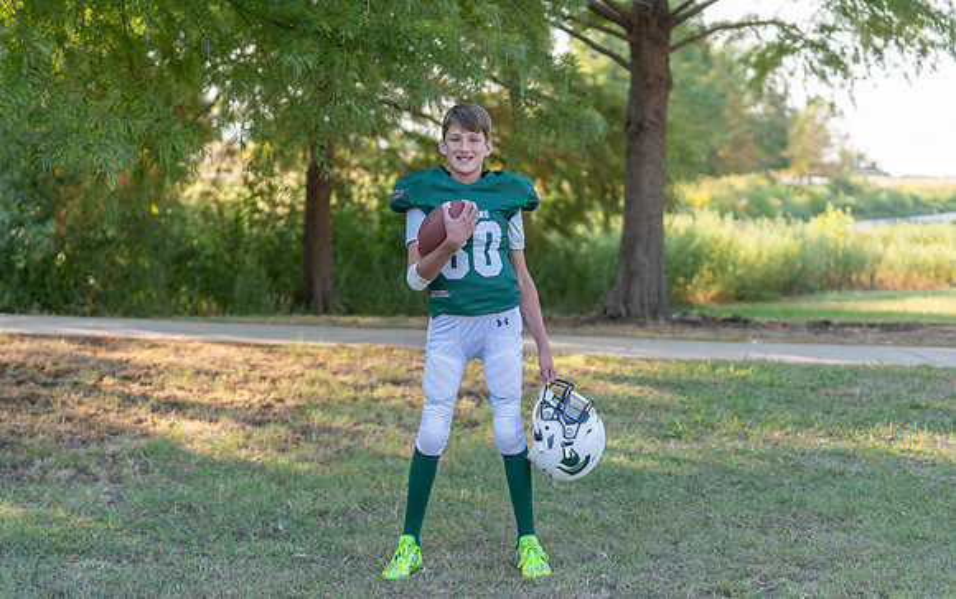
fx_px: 1895
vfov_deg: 17.9
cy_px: 321
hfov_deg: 28.3
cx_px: 485
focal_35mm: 73
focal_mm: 70
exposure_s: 1/320
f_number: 2.8
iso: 200
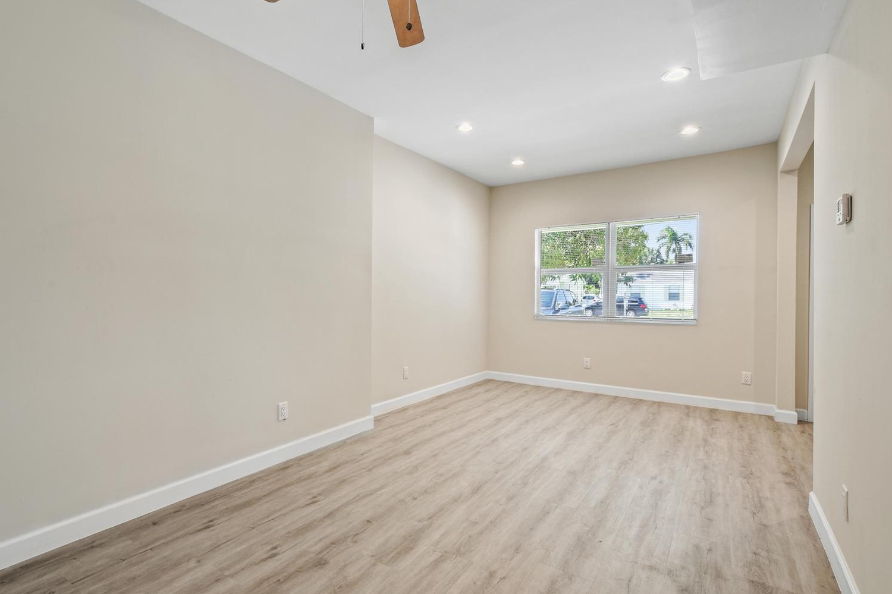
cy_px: 287
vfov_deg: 73.7
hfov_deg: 96.7
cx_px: 429
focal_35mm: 16
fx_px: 396
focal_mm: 10
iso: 100
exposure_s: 1
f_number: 11
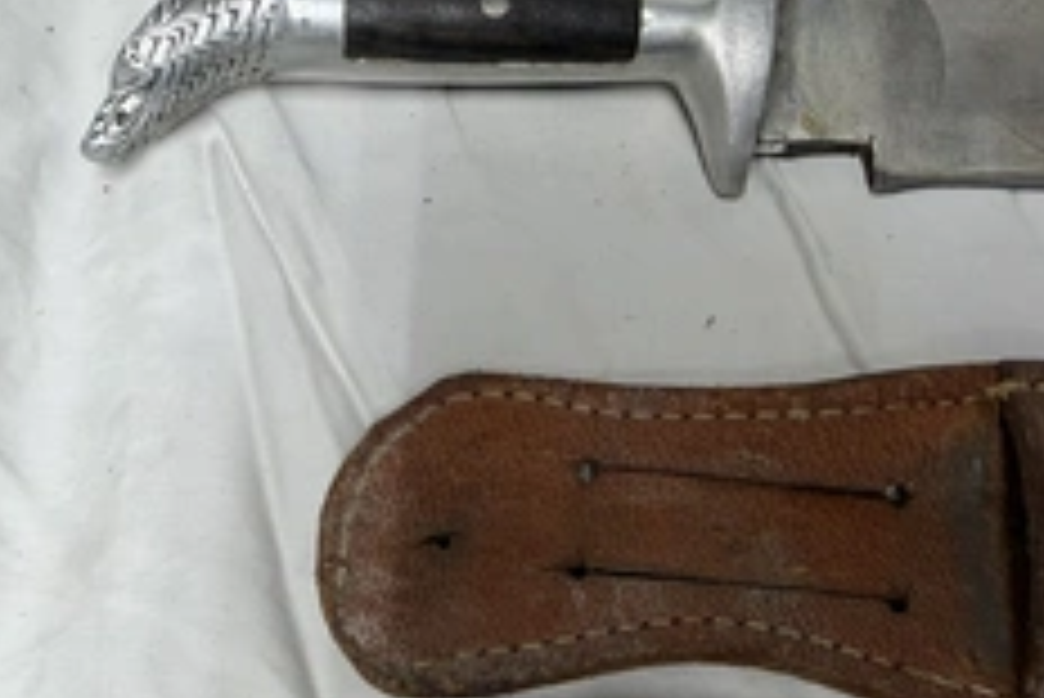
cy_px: 414
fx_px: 1248
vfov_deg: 31.2
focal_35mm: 43
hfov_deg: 45.1
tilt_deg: -73.8
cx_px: 414
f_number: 2.2
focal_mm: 2.22
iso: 100
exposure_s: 1/120
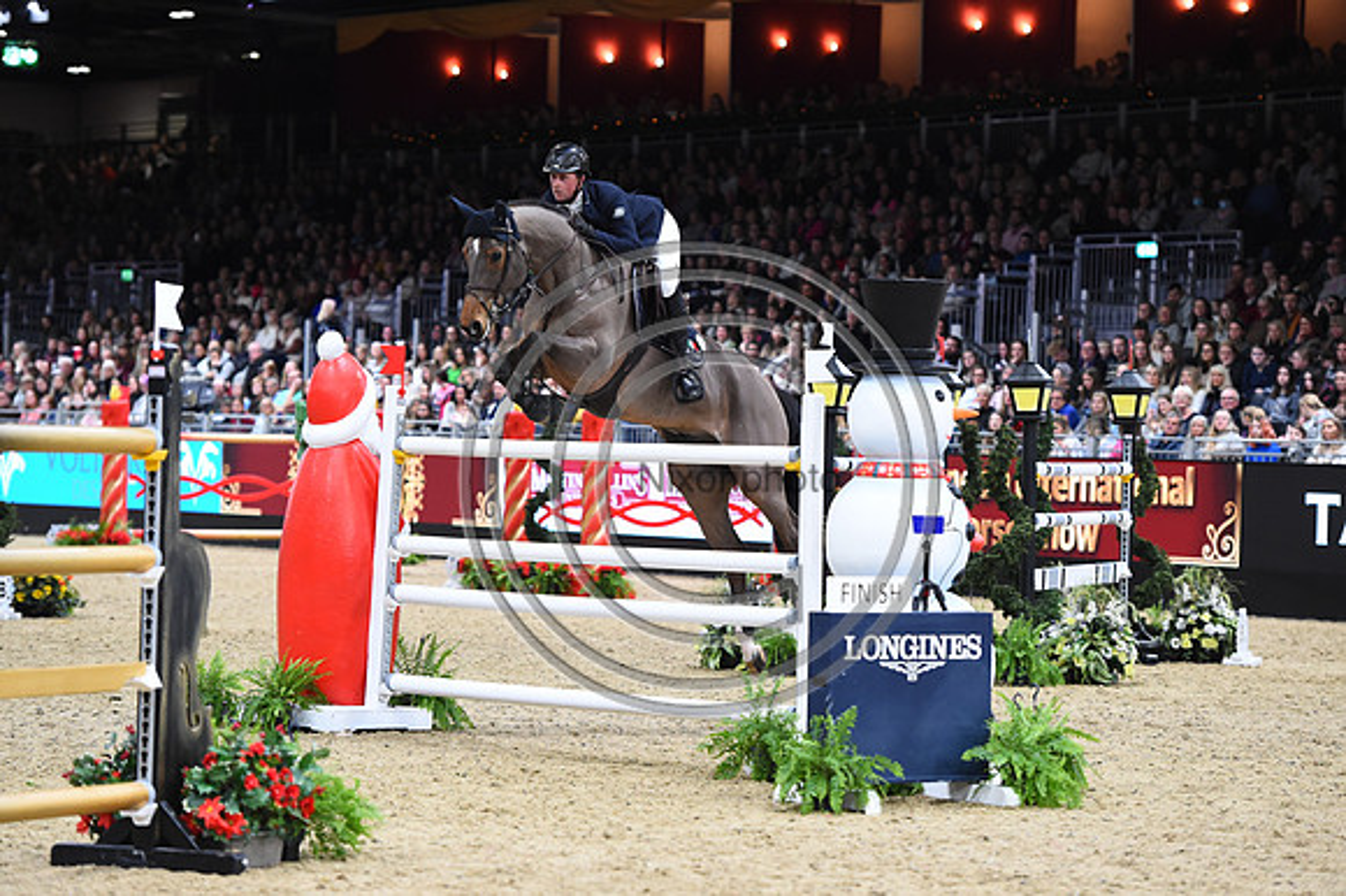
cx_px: 673
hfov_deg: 15.2
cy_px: 448
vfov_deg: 10.1
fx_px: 5044
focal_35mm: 135
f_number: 3.5
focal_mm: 135
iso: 5000
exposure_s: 1/800
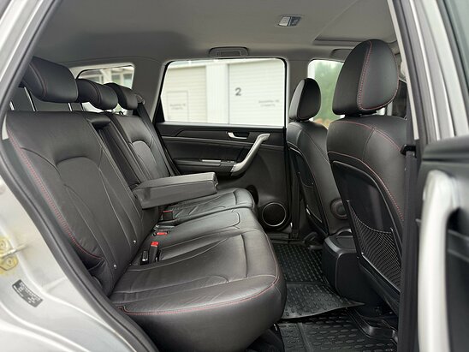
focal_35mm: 24
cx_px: 234
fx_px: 325
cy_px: 176
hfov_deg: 71.6
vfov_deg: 56.8
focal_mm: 6.76
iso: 100
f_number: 1.78
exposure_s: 1/233
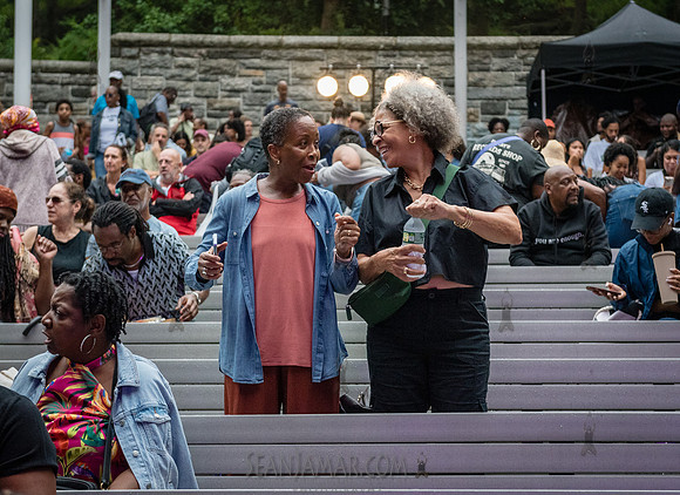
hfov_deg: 25.0
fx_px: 1532
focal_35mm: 79
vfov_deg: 18.3
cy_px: 216
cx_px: 381
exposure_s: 1/500
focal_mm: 60
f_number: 4
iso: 3200
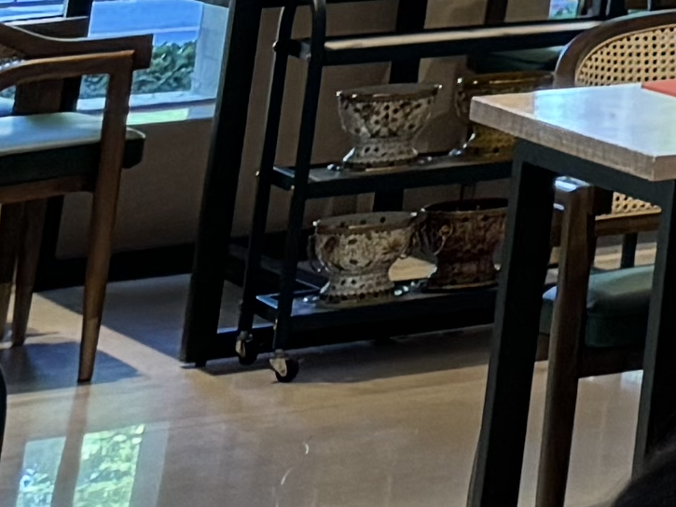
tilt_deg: +14.9
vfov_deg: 6.5
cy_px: -1464
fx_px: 3692
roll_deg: +1.2
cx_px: 2605
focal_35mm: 189
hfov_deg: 7.6
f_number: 1.78
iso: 125
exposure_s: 1/50
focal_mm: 6.76
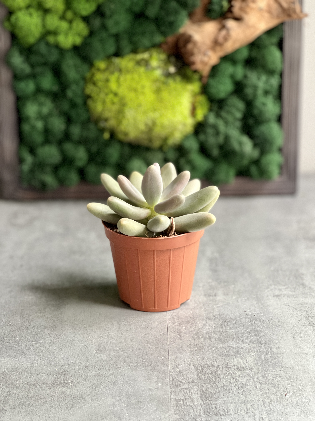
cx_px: 158
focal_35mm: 77
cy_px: 210
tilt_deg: -18.2
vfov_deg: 25.3
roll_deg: -0.7
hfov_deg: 19.1
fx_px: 934
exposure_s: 1/40
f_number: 2.8
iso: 400
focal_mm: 9
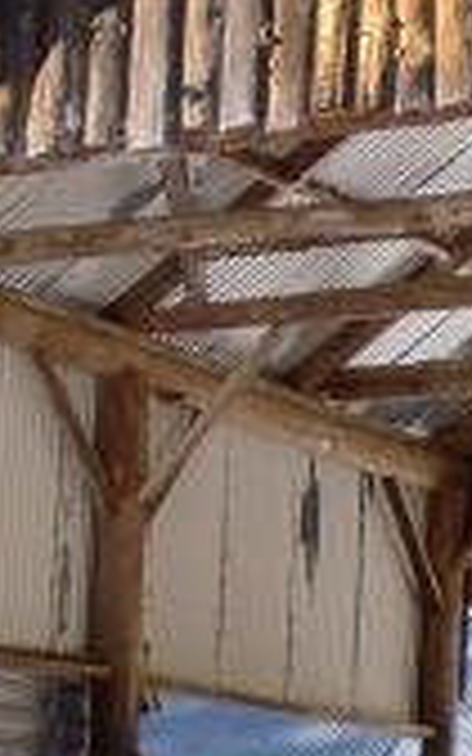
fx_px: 2902
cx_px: 427
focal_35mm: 141
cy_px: 522
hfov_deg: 9.3
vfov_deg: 14.8
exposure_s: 1/250
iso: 64
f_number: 3.1
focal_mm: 6.3
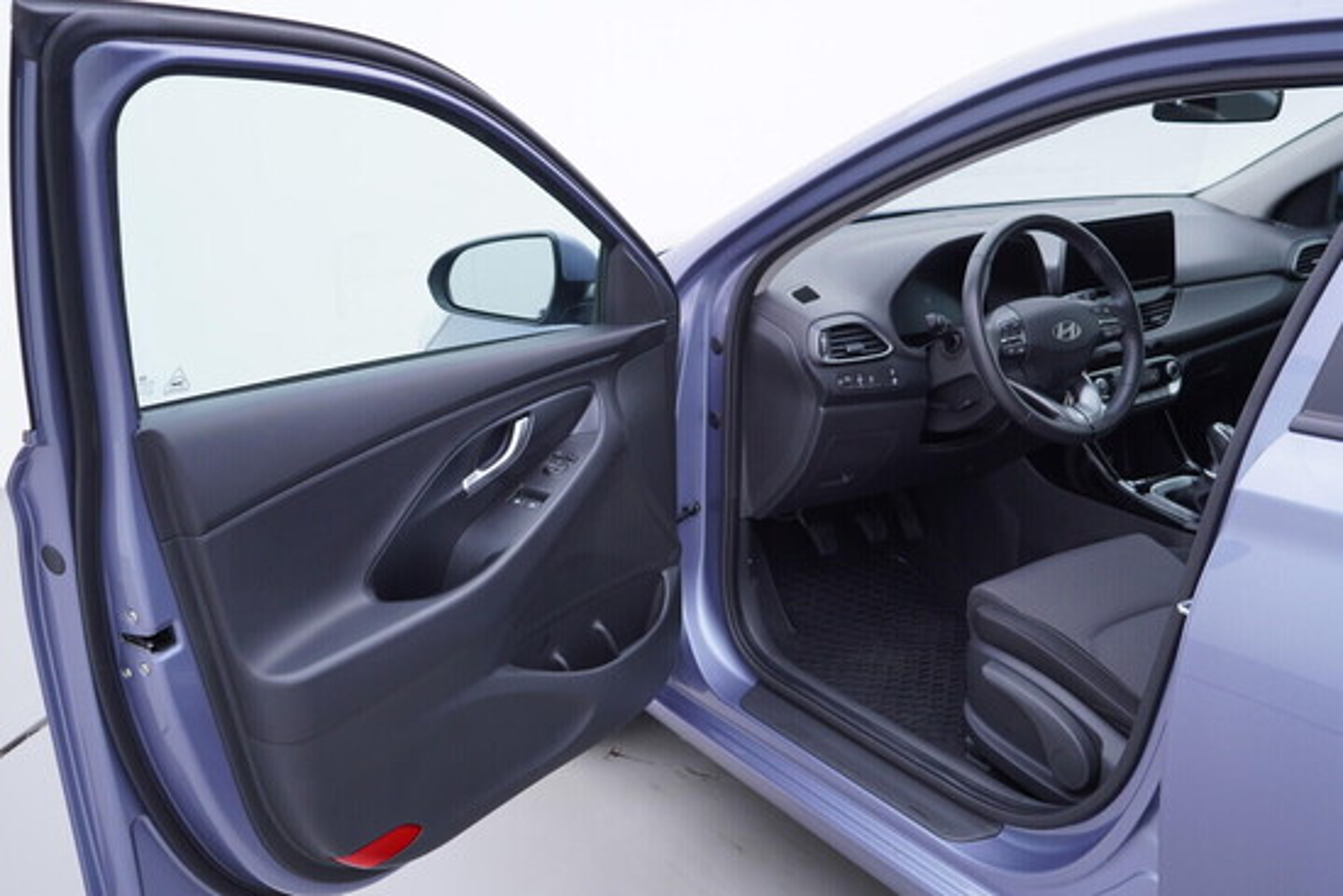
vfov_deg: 36.9
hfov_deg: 53.1
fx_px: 1343
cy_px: 448
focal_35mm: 36
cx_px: 672
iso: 125
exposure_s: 1/50
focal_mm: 24
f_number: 3.2
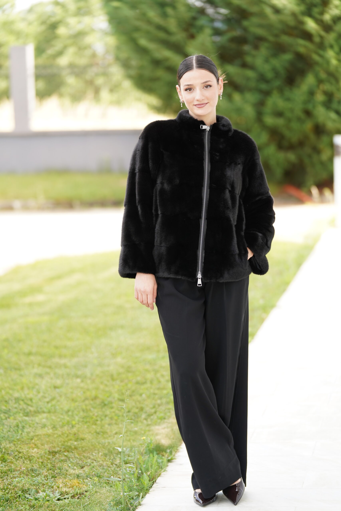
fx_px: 1676
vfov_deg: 17.3
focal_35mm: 118
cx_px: 170
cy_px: 256
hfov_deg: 11.6
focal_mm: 118
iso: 250
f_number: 2.8
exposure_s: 1/250
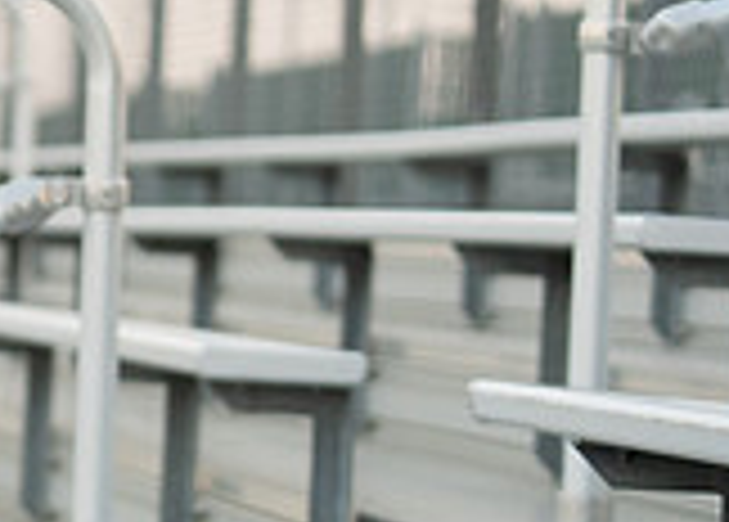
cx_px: -628
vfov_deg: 5.3
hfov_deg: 7.2
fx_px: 5636
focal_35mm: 272
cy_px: 286
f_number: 2.8
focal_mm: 70
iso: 640
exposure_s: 1/320
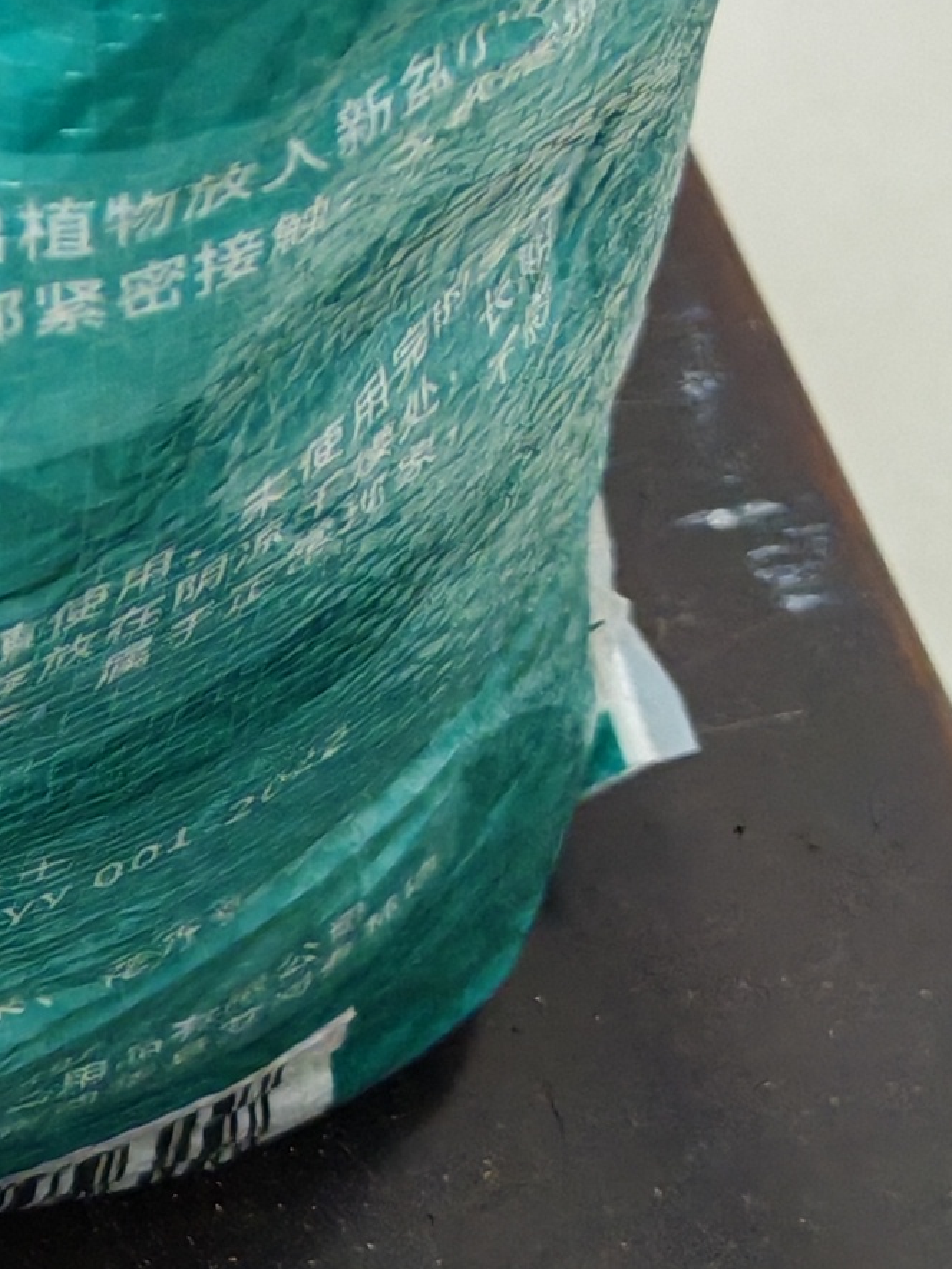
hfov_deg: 11.1
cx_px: -763
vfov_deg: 15.4
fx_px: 4583
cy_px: -50
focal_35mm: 125
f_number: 1.95
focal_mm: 5.52
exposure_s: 1/100
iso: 400
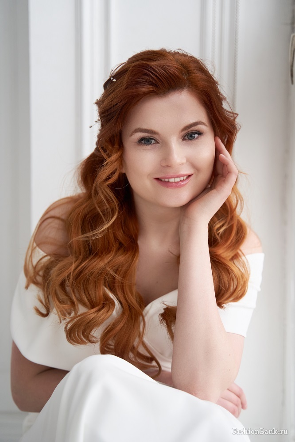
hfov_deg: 24.2
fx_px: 689
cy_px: 221
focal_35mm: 56
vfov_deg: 35.7
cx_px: 148
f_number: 2.8
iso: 640
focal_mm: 56
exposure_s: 1/250
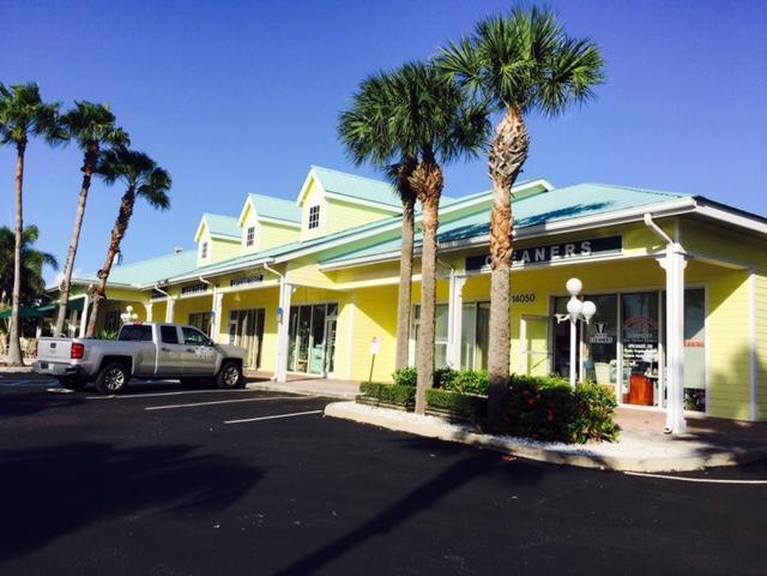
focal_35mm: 29
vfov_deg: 48.2
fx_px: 643
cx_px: 384
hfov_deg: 61.7
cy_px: 288
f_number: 2.2
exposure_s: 1/3049
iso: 32
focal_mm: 4.15
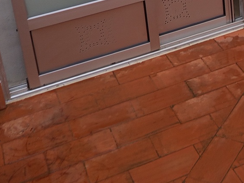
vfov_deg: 16.8
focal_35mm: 81
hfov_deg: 23.0
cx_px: 255
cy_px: -75
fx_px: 571
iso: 160
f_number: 1.7
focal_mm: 5.24
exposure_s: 1/100
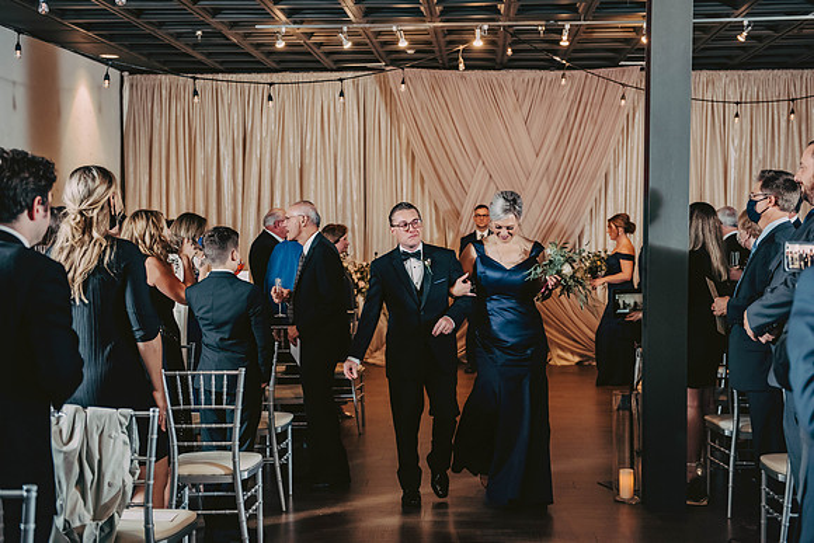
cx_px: 407
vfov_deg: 26.0
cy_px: 272
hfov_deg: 38.2
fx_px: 1176
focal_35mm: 52
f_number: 3.2
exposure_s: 1/250
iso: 2000
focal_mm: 52
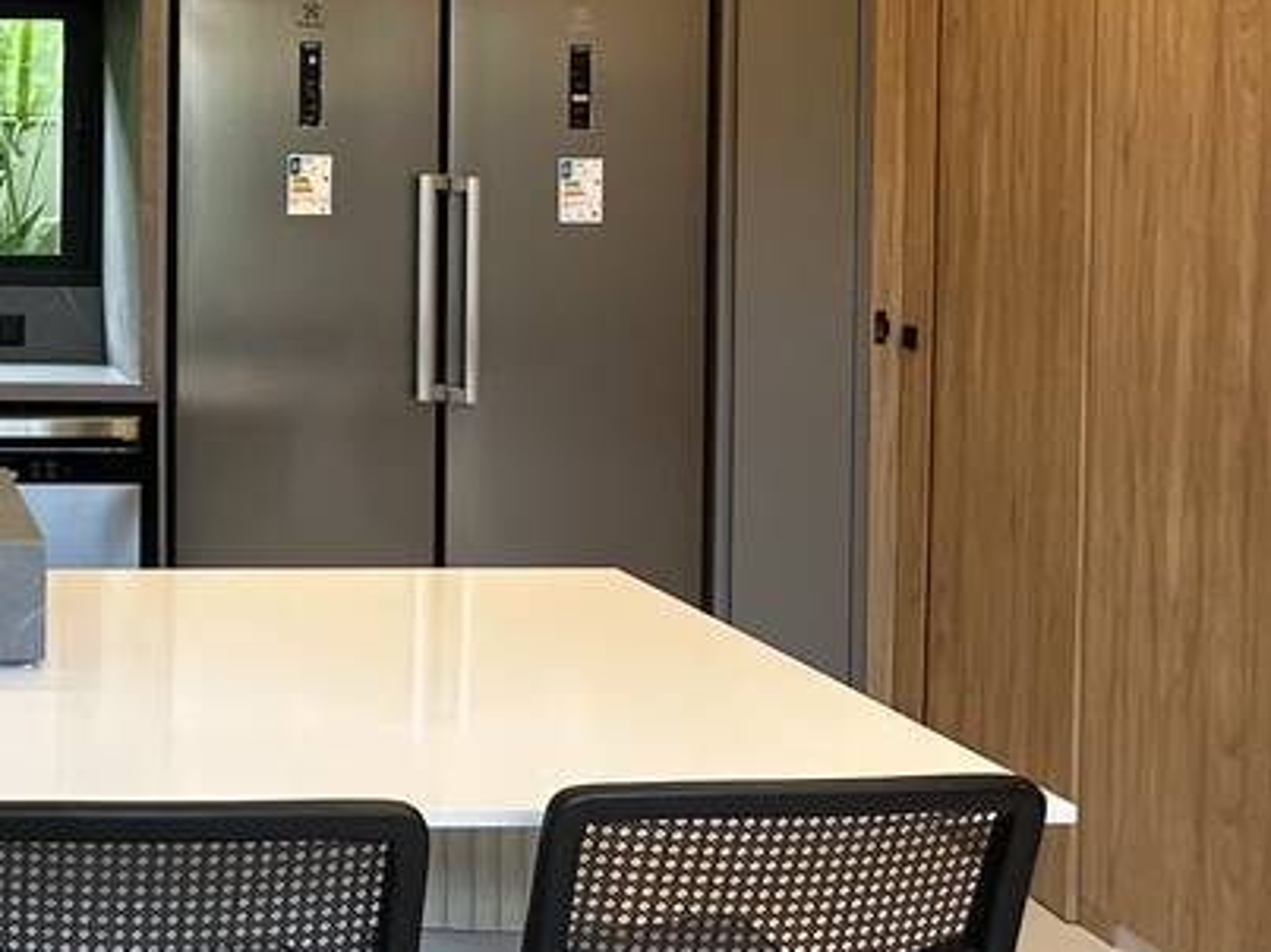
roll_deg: -0.6
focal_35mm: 50
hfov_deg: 33.9
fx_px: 1835
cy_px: 227
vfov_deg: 28.6
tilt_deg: -0.7
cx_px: -76
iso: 250
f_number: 2.2
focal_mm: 2.22
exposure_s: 1/120
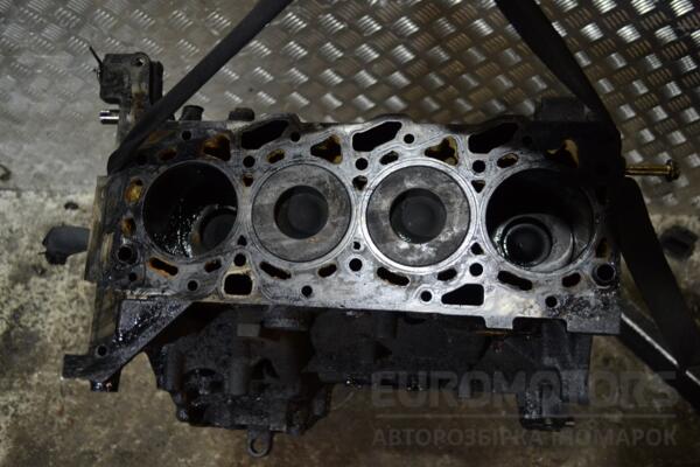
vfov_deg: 36.9
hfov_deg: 53.1
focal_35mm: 36
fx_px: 700
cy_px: 234
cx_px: 350
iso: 1000
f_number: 4
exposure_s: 1/30
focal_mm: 24
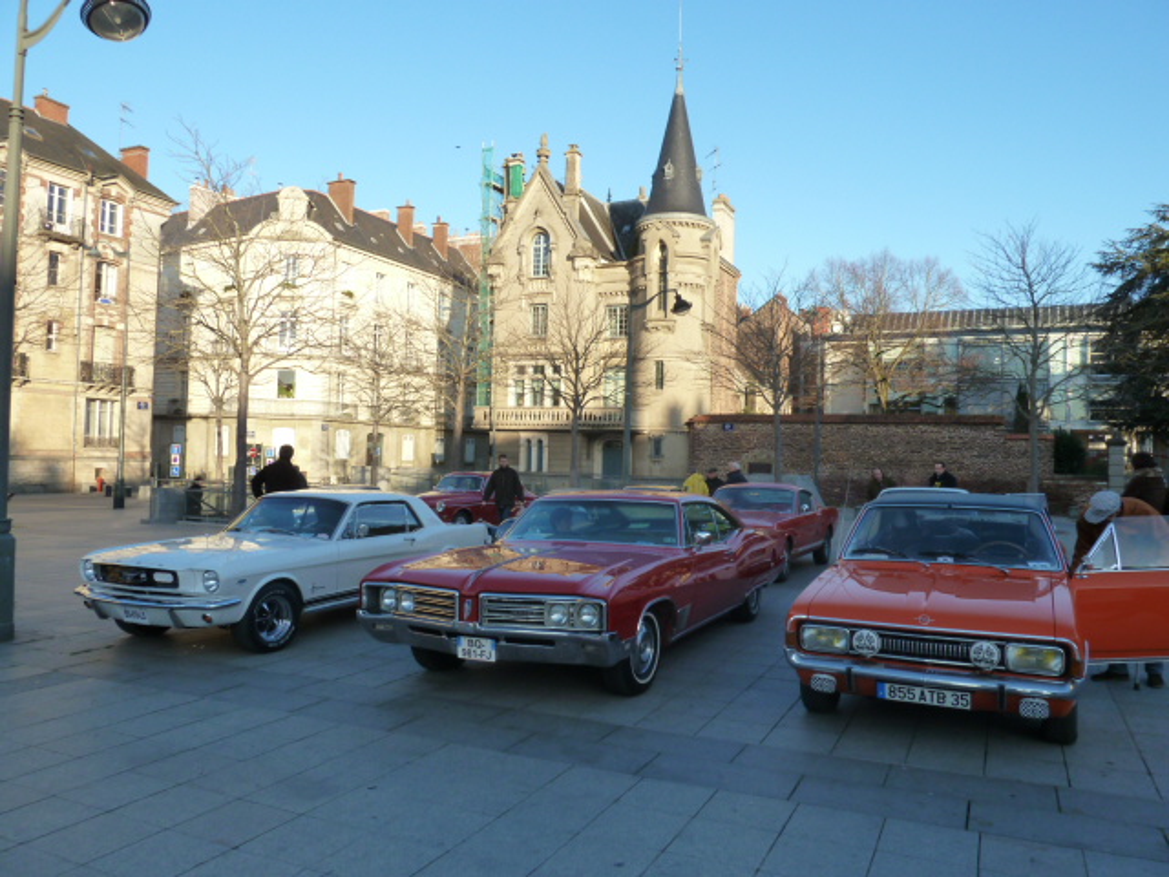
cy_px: 438
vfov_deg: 54.9
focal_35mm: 25
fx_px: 844
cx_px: 584
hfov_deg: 69.4
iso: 125
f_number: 4
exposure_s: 1/200
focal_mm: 4.1
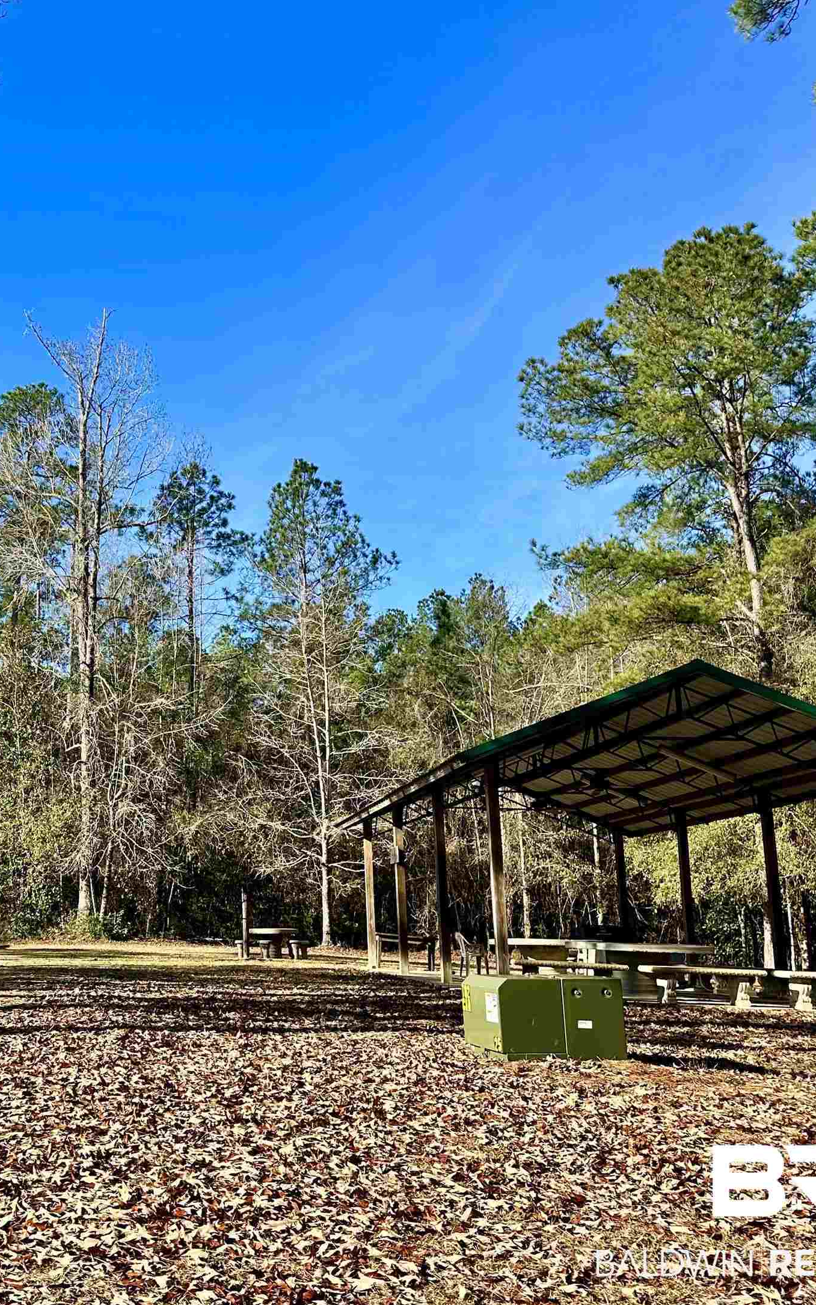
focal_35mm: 36
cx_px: 90
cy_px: 653
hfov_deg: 33.6
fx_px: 1281
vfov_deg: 54.0
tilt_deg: +12.3
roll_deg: -0.4
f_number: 1.78
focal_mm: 6.86
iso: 80
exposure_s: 1/2203
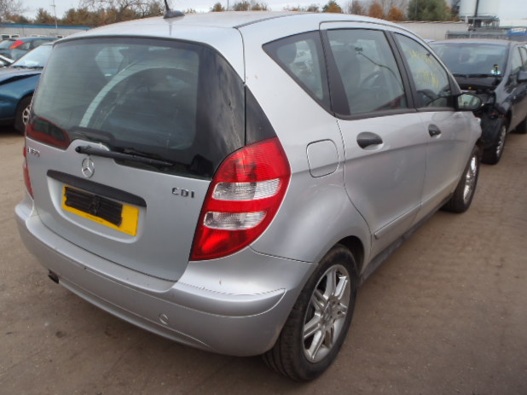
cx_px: 259
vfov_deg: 48.2
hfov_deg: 61.7
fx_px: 441
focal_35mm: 29
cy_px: 194
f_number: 4.5
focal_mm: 5
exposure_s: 1/100
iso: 80
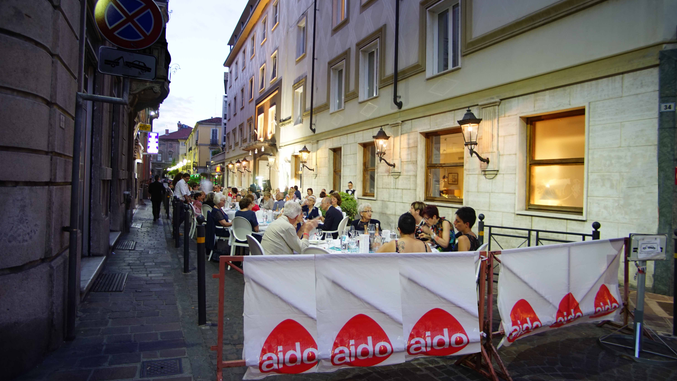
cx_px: 338
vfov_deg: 53.6
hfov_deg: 83.8
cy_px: 183
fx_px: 377
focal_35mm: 21
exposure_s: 1/5
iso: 500
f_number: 3.5
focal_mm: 20
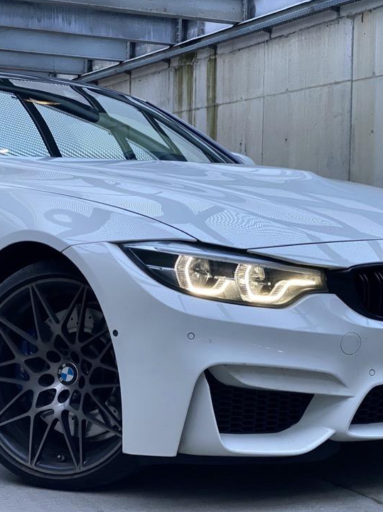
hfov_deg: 19.4
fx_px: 1122
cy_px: 266
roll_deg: -1.8
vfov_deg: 25.7
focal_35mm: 76
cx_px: 229
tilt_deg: -2.4
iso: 125
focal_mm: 6
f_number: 2
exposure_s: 1/122
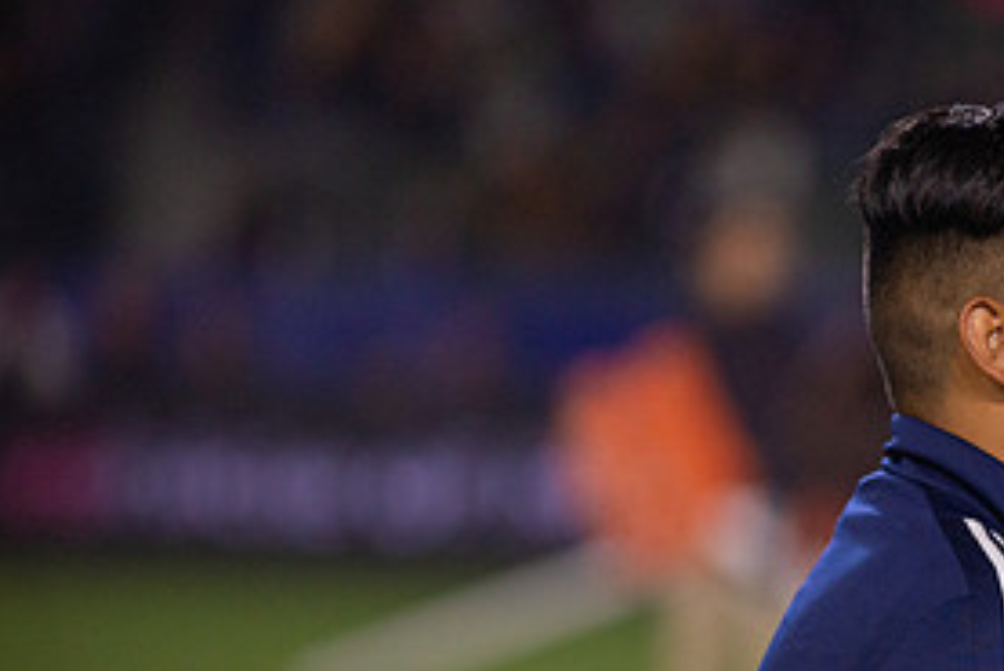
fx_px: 11691
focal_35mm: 419
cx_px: 1044
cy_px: 597
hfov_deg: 4.9
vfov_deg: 3.3
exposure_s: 1/2500
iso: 1600
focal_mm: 200
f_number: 2.8
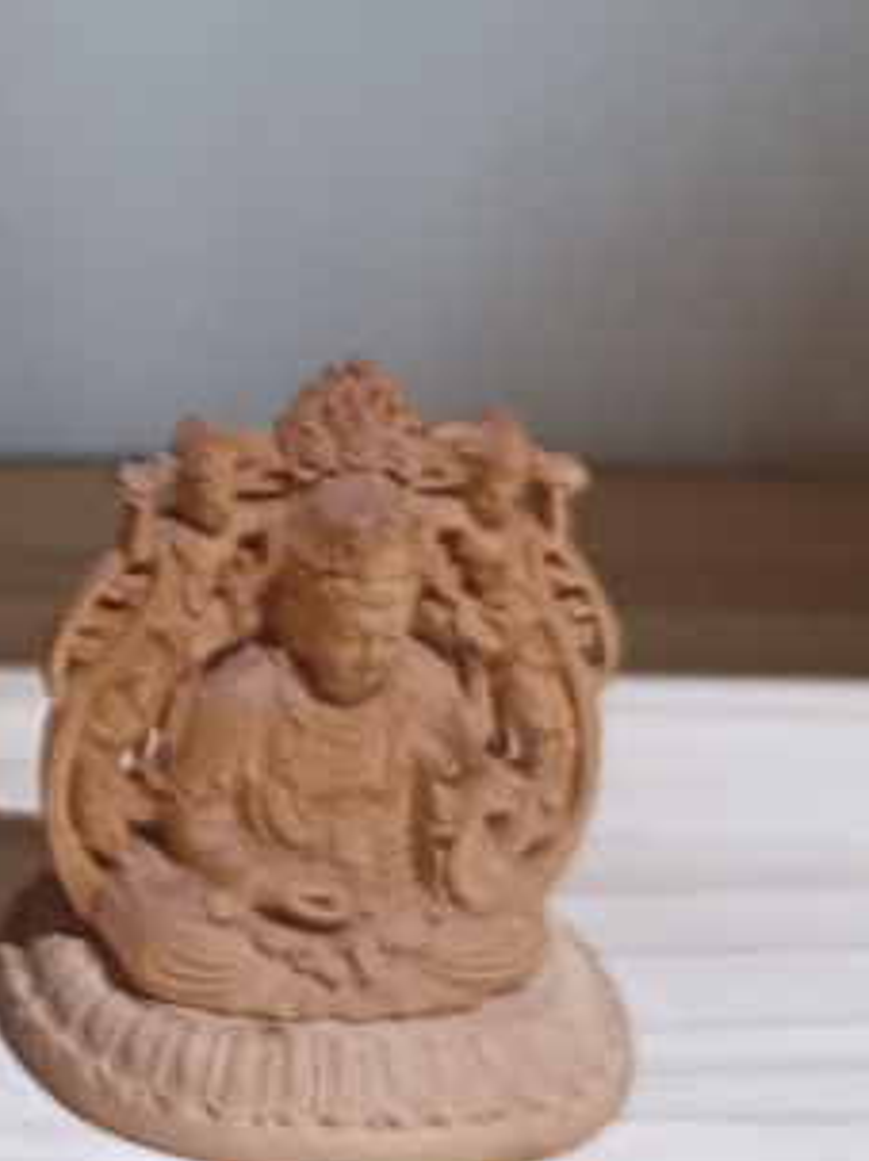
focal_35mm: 95
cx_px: -620
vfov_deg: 19.9
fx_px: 3182
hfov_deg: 14.1
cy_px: -48
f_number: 1.9
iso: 1311
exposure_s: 1/33.3
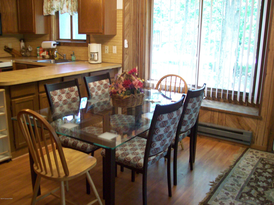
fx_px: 285
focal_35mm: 36
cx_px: 137
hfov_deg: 51.4
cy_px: 102
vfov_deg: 39.7
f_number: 2.7
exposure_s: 1/10.5
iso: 160
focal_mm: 6
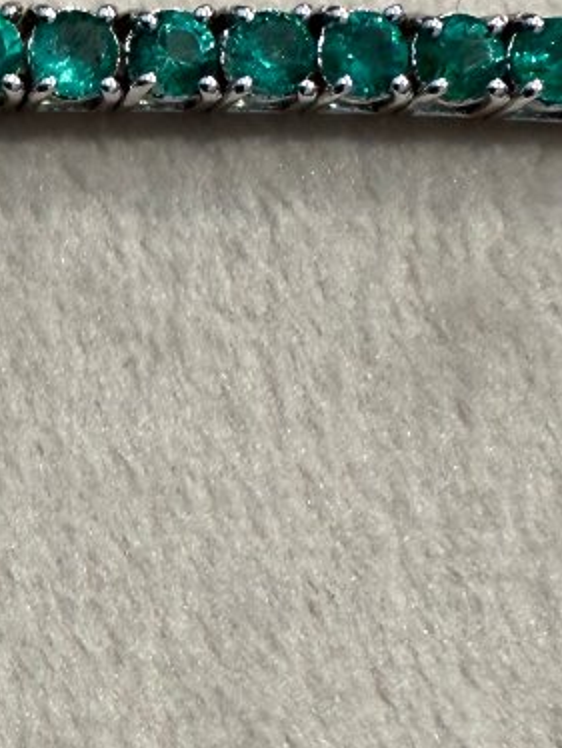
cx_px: -262
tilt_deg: -79.8
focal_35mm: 77
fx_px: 1665
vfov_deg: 25.3
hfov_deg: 17.4
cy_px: 320
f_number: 2.2
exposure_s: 1/100
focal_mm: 2.22
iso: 125
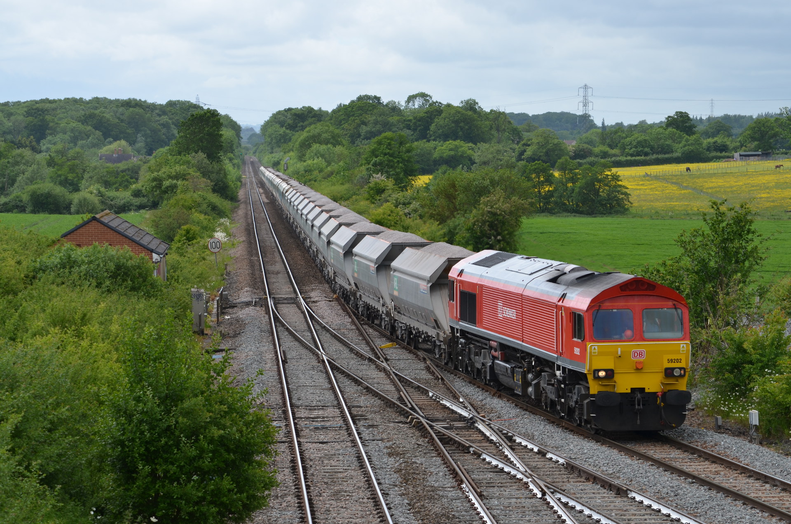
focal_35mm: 129
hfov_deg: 15.9
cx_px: 396
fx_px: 2829
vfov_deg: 10.6
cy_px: 262
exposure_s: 1/250
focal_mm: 86
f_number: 8
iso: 125
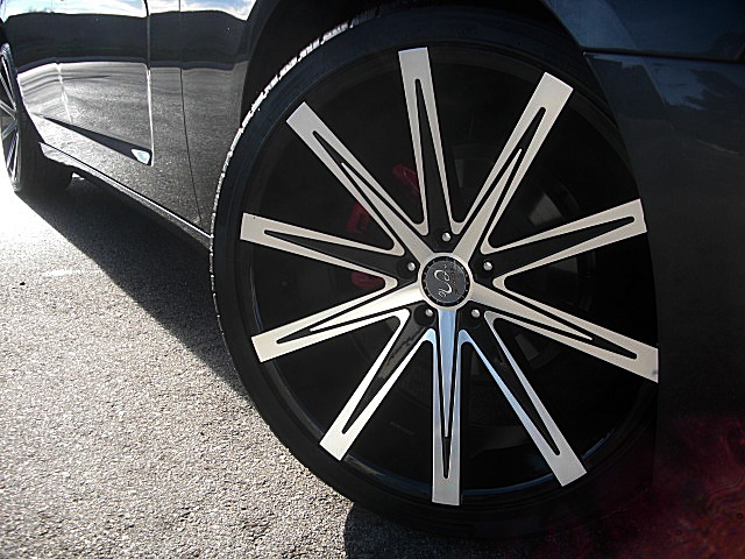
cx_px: 372
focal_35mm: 36
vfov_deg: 39.7
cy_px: 280
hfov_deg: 51.4
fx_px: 775
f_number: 2.8
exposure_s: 1/200
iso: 50
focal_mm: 6.3
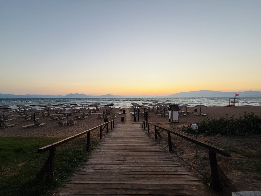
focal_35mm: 14
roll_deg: -0.1
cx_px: 130
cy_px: 98
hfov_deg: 102.1
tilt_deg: -0.6
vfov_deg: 85.7
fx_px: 106
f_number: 2.2
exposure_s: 1/121
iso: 100
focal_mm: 2.22
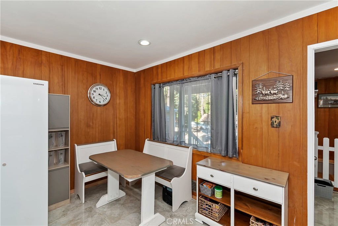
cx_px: 169
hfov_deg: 100.4
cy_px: 113
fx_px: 141
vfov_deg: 77.3
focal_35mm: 15
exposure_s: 1/30
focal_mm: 10
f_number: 8
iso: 400
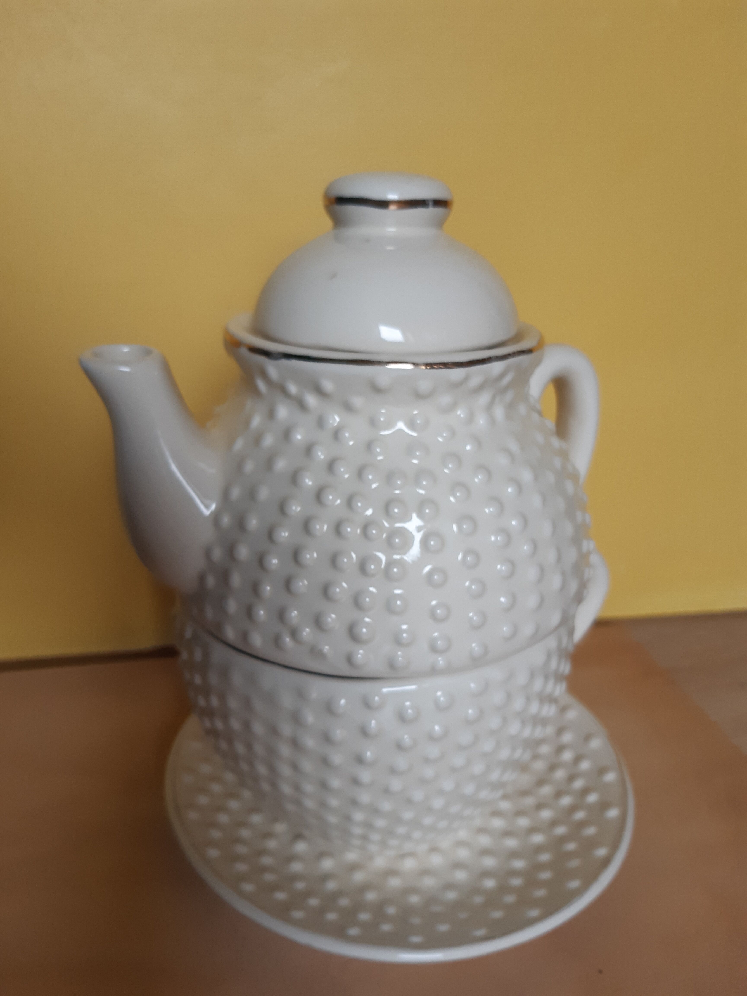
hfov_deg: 53.1
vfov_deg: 67.3
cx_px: 374
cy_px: 498
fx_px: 748
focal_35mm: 26
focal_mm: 3.92
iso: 80
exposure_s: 1/50
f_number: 1.7
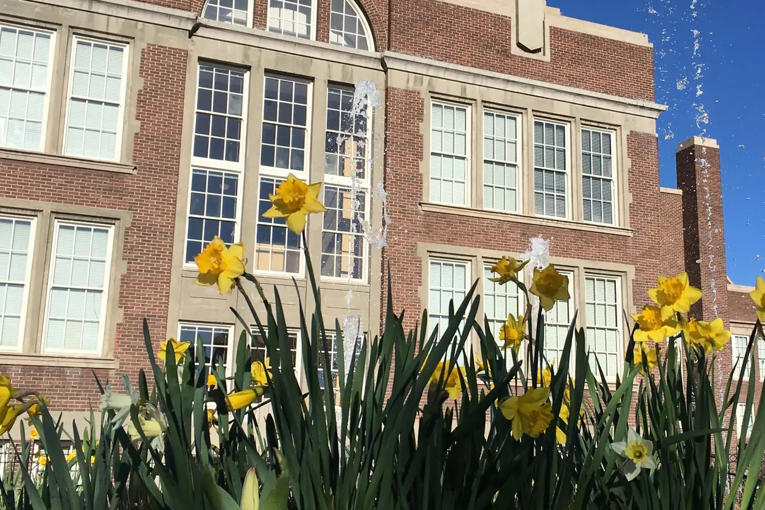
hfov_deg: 40.7
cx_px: 499
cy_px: 233
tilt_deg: +14.2
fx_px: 1020
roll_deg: +0.0
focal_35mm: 48
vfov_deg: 28.1
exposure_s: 1/2653
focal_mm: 4.15
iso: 25
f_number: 2.2
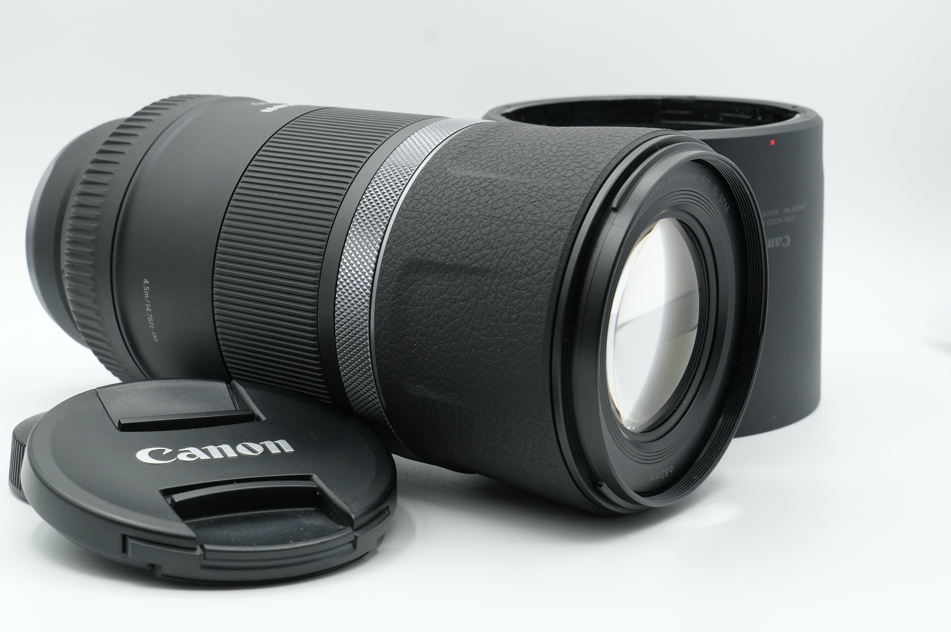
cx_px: 432
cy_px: 324
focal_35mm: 56
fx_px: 1478
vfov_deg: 24.2
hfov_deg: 35.6
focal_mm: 34
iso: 250
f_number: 10
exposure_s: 1/50
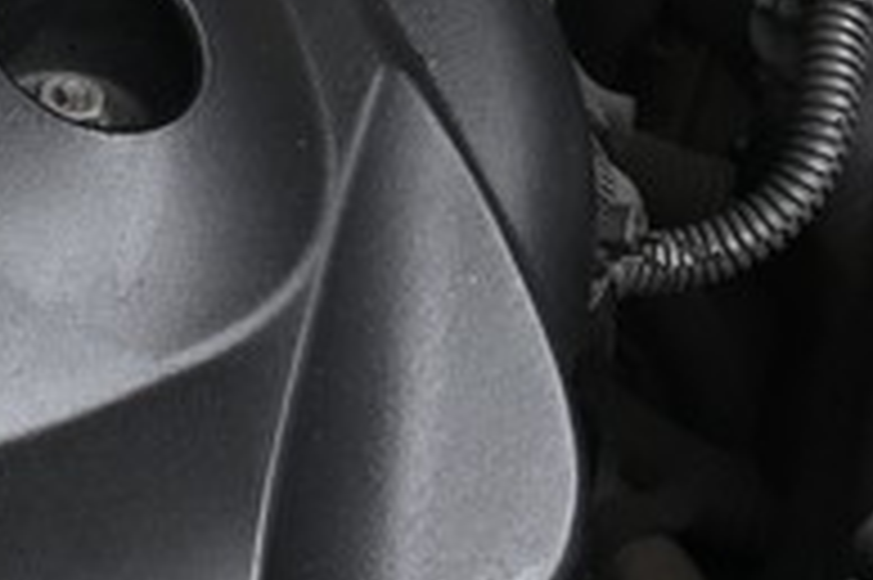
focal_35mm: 193
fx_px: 4676
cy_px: -178
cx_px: -1116
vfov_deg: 7.0
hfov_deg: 9.6
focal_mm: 23
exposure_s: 1/60
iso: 280
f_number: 5.6
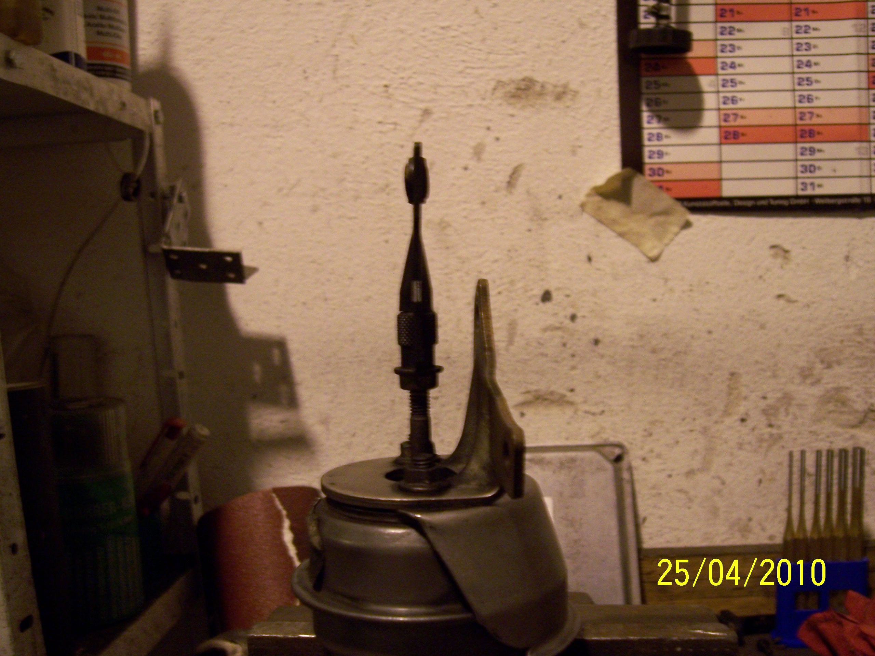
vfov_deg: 39.7
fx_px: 910
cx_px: 438
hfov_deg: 51.4
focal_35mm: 36
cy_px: 328
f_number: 3
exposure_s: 1/15
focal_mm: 6
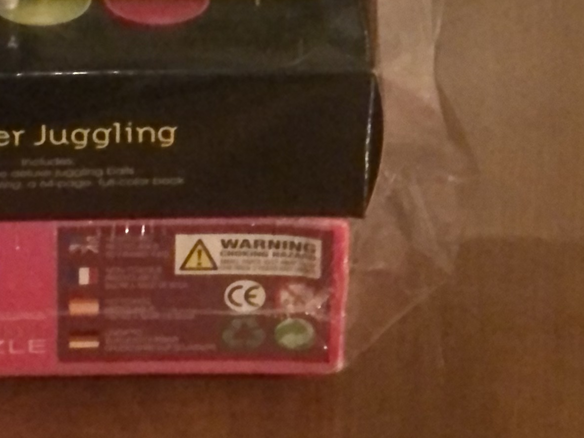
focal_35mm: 195
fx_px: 3289
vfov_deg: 7.3
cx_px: -80
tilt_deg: -31.4
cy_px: -518
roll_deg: +0.8
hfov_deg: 10.0
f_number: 2.8
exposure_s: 1/30
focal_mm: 6.6
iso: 1250
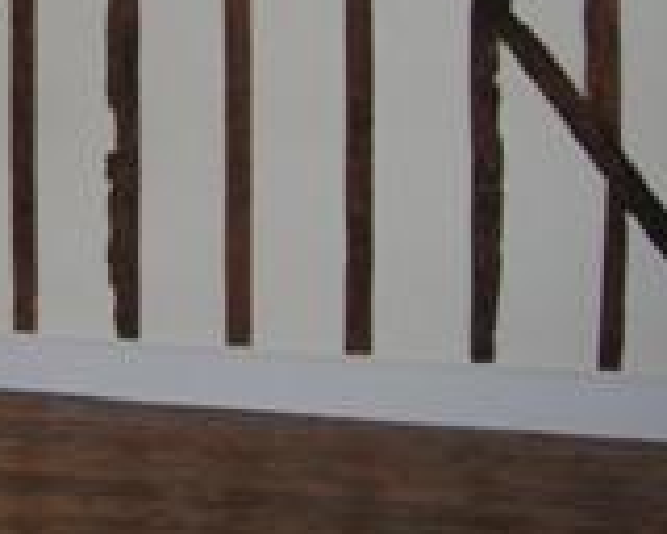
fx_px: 1698
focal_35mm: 86
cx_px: -29
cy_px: 142
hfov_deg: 21.3
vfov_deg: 17.8
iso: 145
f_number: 2.9
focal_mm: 5.7
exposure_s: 1/60.1
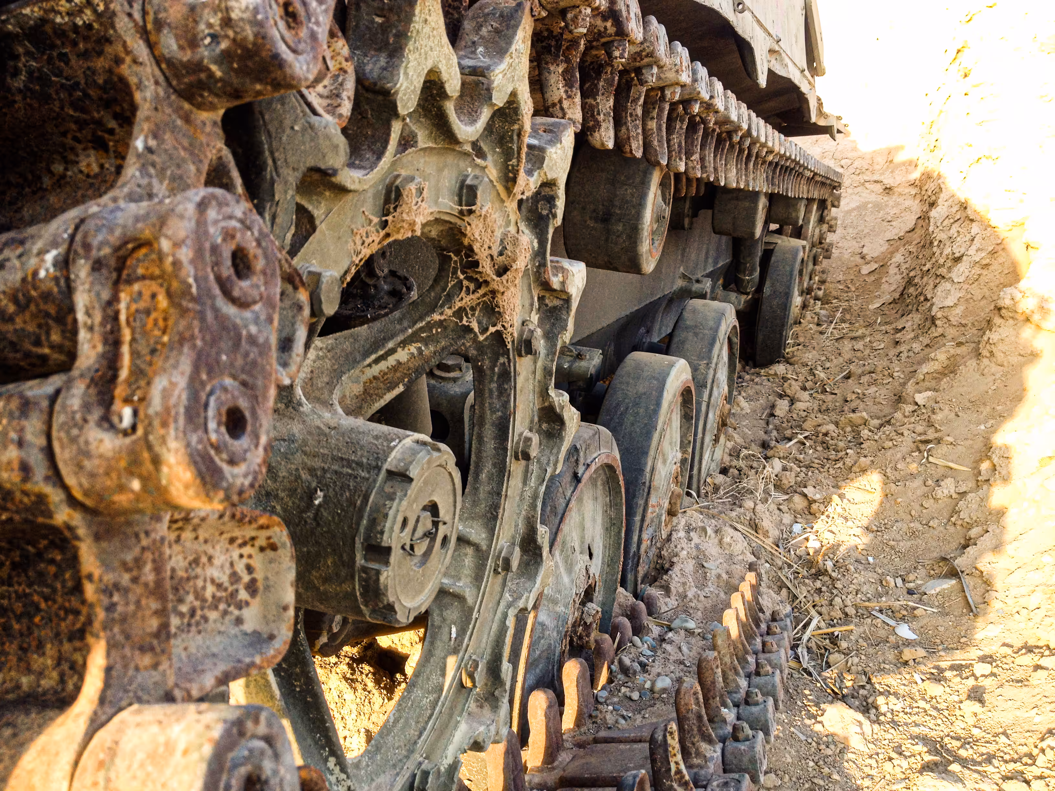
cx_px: 528
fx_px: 1067
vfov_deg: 40.7
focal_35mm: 35
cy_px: 396
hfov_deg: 52.6
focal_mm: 4.28
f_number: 2.4
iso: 50
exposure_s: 1/147
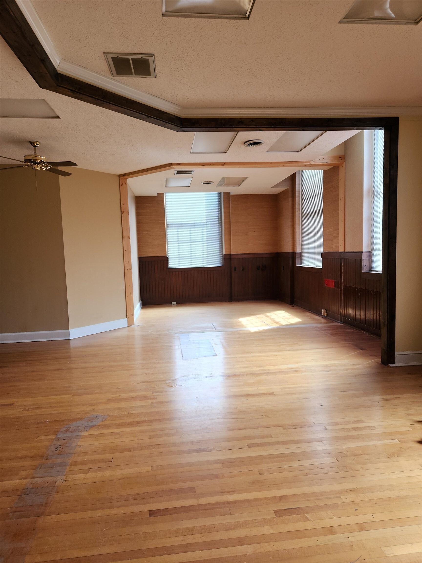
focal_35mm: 23
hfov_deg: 58.9
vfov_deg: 73.9
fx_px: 374
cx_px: 211
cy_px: 282
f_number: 1.8
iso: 40
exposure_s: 1/120
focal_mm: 5.4
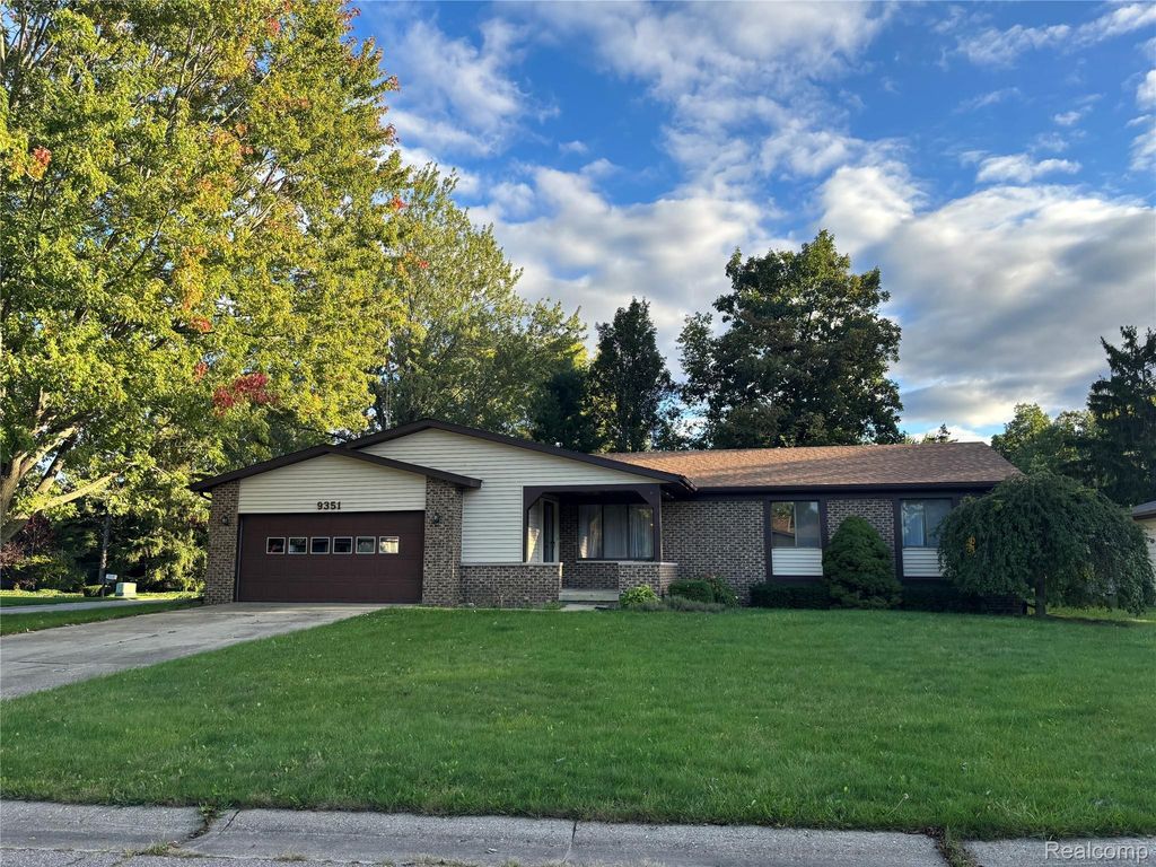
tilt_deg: +8.8
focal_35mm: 26
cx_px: 578
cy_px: 434
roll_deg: +0.3
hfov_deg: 67.3
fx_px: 868
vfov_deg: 53.1
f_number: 1.6
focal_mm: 5.96
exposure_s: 1/1007
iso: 50
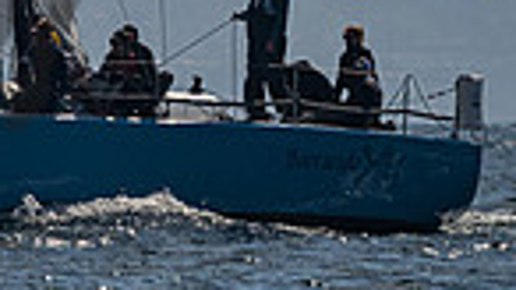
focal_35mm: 1620
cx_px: -162
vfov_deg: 0.7
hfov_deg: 1.3
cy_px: -232
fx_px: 22157
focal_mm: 320
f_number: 6.3
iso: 320
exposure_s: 1/8000
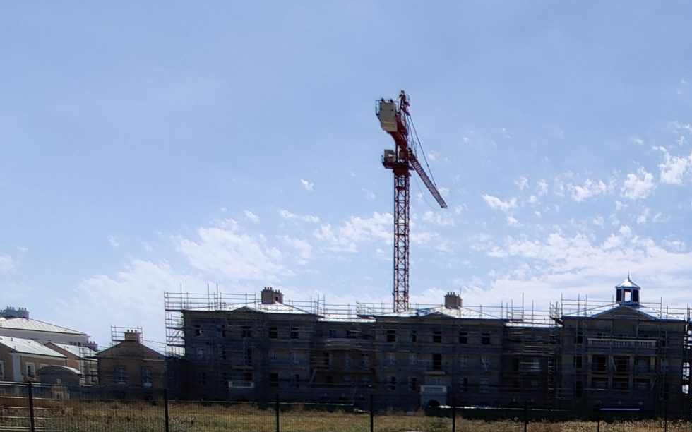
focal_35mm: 36
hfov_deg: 46.2
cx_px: 678
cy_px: 574
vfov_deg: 28.4
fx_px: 679
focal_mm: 2.25
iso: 125
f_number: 2.2
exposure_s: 1/1924
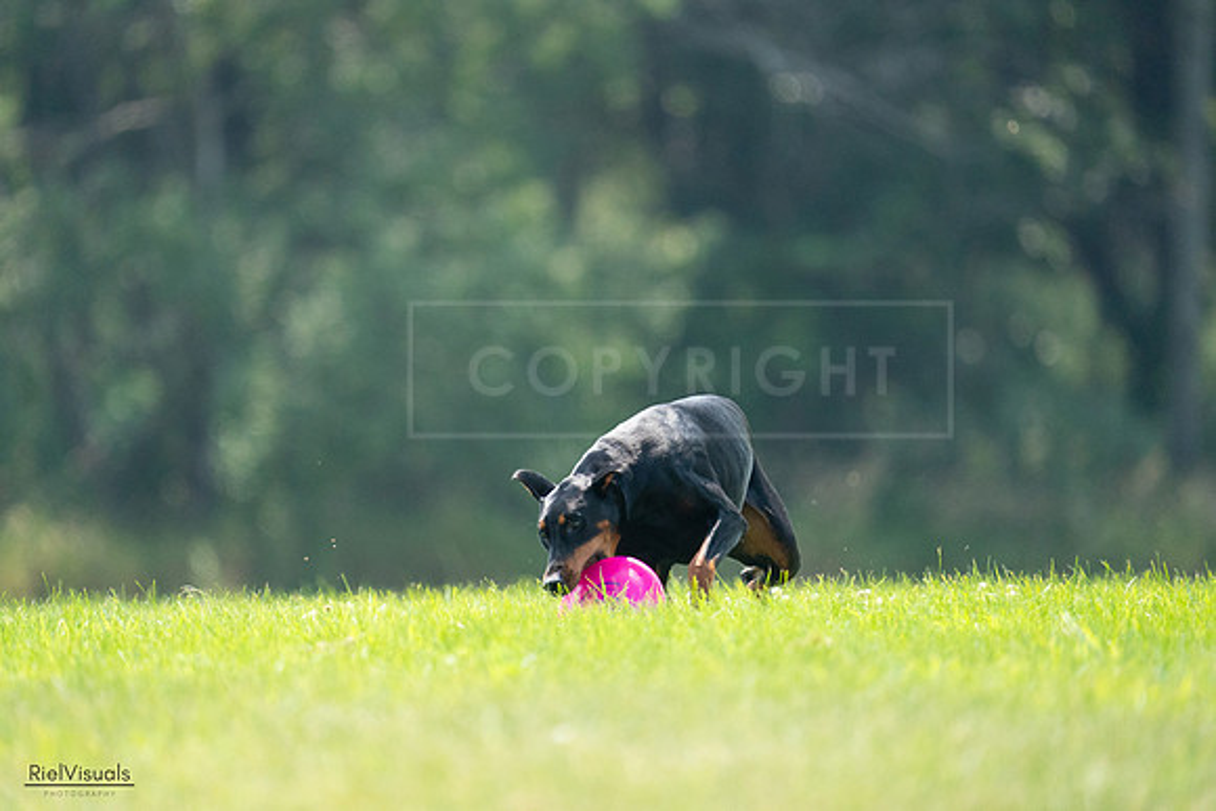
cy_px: 406
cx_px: 608
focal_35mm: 600
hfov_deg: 3.4
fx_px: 20270
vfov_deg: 2.3
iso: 4000
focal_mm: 600
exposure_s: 1/4000
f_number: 6.3
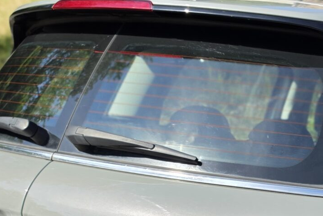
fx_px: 772
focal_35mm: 86
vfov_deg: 15.0
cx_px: 303
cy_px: 304
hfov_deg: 22.9
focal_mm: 6.5
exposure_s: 1/2686
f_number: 1.4
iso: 64
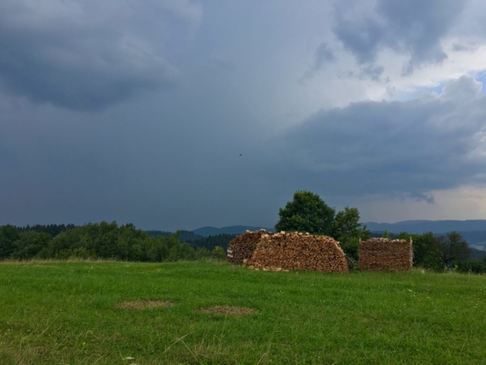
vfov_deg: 48.2
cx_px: 243
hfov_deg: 61.7
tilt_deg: +8.6
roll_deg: +0.6
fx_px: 407
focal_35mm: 29
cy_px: 182
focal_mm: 4.15
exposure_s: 1/785
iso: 25
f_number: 2.2
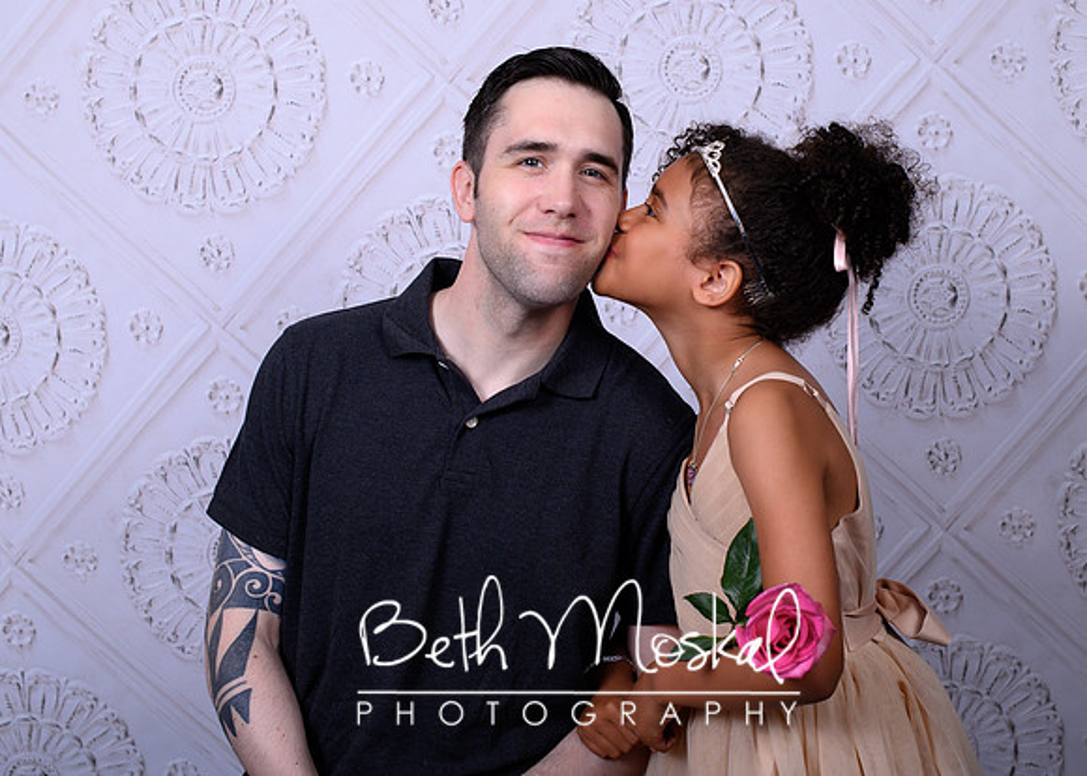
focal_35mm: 63
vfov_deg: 22.6
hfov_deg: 31.2
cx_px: 628
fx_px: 1940
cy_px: 360
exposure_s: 1/200
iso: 100
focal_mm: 50
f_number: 5.6
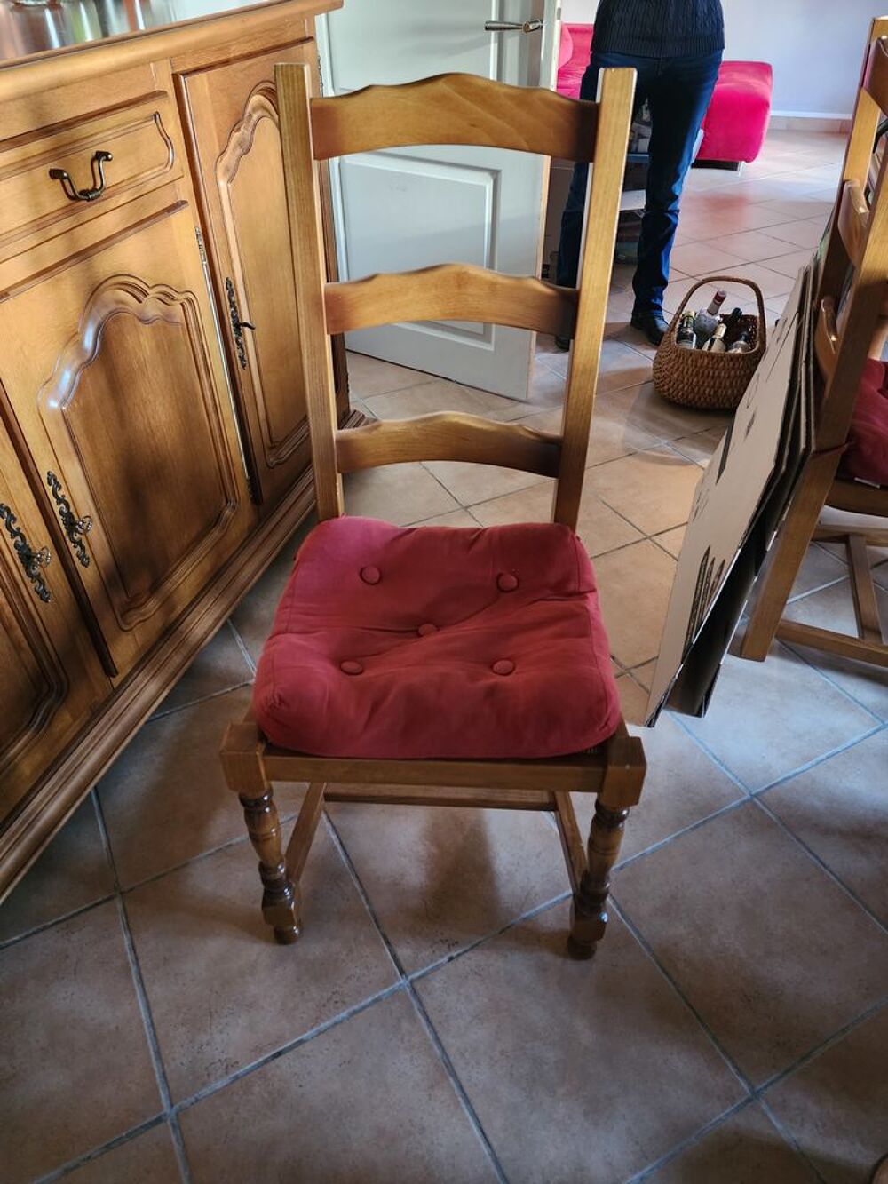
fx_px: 787
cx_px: 444
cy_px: 592
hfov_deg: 58.9
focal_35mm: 23
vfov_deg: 73.9
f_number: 1.8
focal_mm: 6.4
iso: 640
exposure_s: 1/24
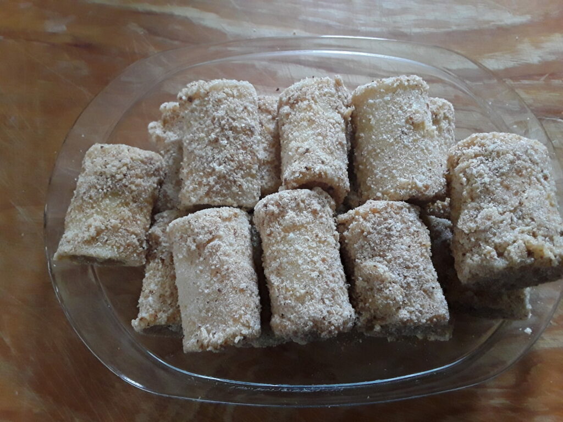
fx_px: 439
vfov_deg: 51.4
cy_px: 211
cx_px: 282
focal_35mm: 27
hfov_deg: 65.3
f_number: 1.9
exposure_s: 1/33
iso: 200
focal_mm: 2.91
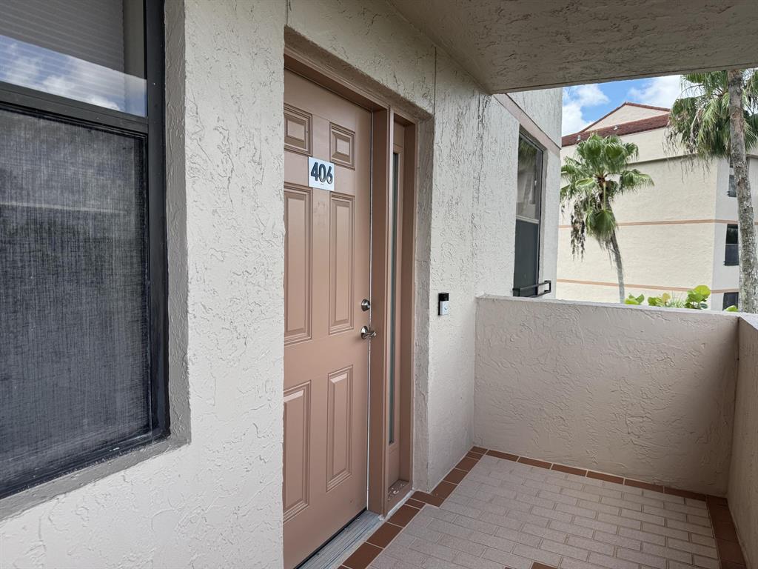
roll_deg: -0.2
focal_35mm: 24
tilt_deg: -3.9
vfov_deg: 56.8
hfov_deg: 71.6
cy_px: 284
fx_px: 526
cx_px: 379
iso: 80
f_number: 1.78
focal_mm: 6.76
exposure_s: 1/1076
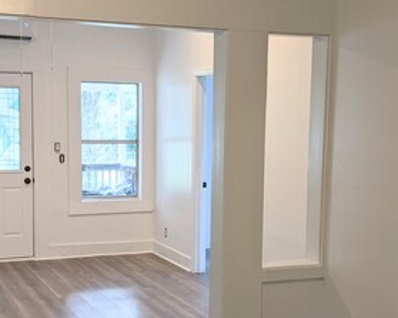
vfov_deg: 24.2
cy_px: 175
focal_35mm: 63
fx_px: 742
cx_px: 215
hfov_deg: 30.0
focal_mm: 4.44
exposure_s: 1/120
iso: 122
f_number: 1.8
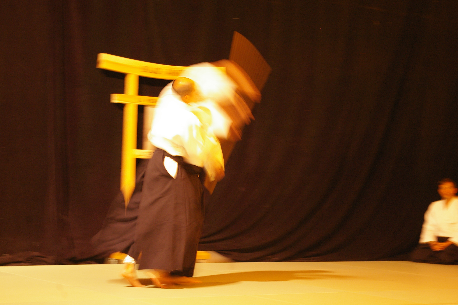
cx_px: 229
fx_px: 1049
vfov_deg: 16.5
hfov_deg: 24.6
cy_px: 152
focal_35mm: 82
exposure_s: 1/6
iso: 800
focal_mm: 55
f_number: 5.6
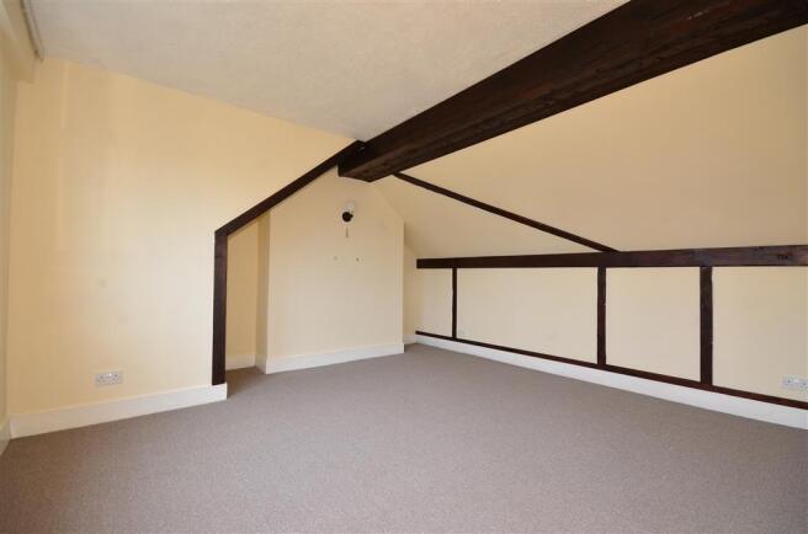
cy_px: 267
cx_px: 404
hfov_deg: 100.5
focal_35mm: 15
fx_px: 336
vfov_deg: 77.0
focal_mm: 10
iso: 320
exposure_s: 1/8
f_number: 9
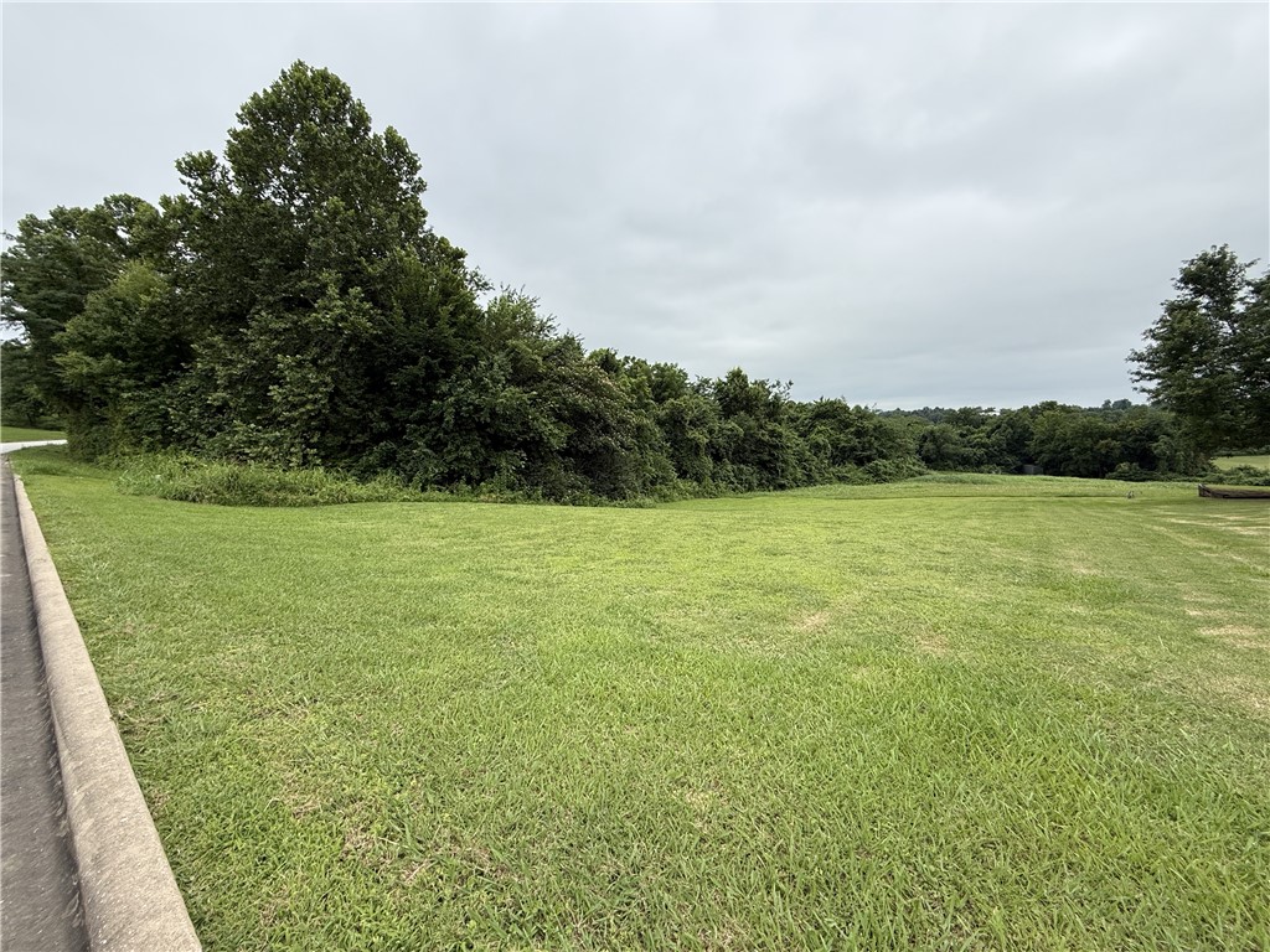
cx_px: 635
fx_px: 514
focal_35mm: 14
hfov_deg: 102.1
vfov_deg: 85.7
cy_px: 476
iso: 50
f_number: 2.2
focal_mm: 2.22
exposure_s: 1/970
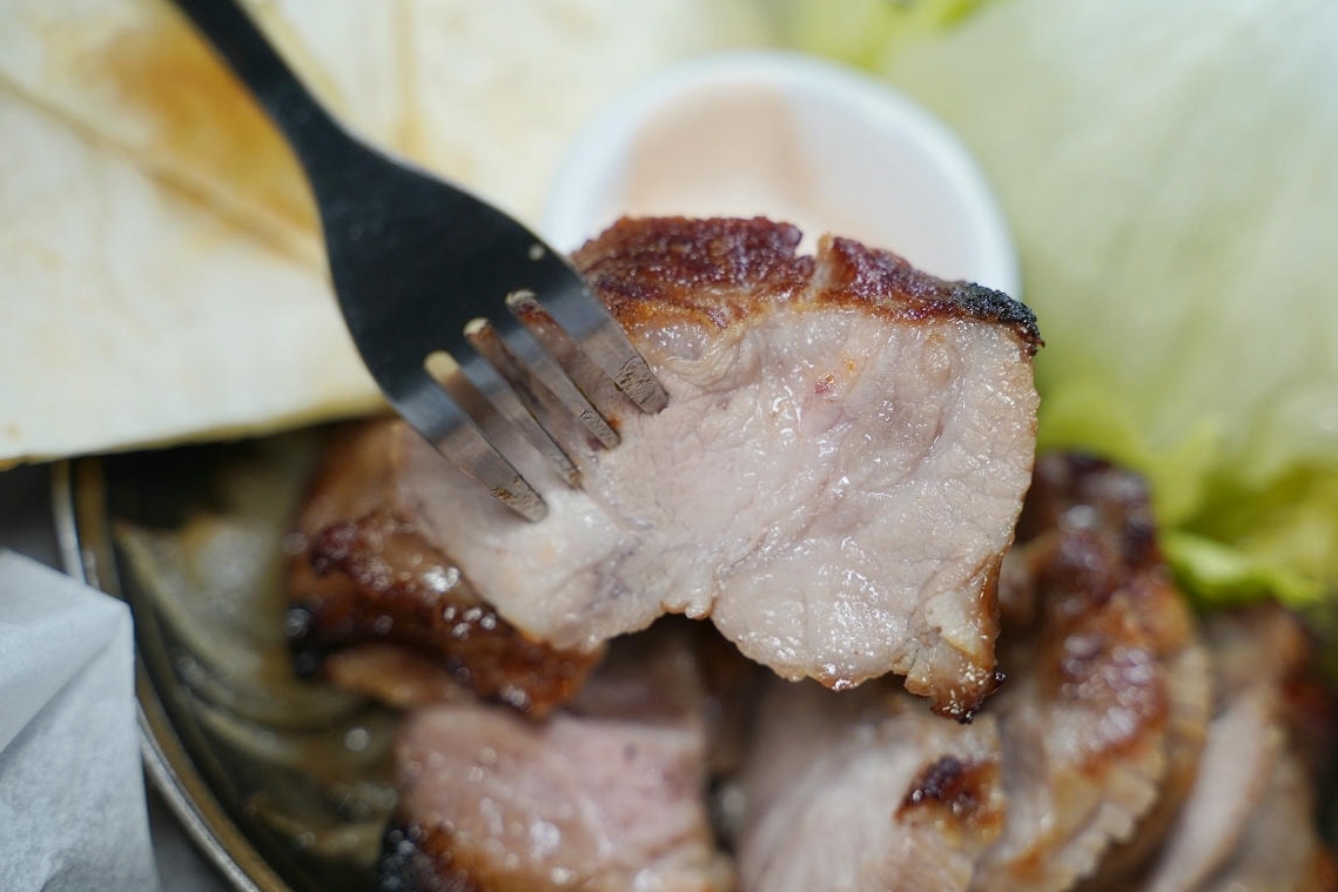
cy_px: 460
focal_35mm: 79
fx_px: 2936
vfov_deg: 17.3
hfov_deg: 25.7
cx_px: 702
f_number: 4
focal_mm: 75
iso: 125
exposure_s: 1/80
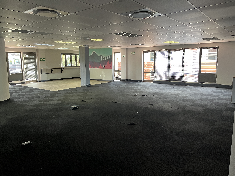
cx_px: 118
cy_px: 88
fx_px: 177
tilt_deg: -8.7
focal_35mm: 26
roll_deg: +0.3
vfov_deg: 53.1
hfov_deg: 67.3
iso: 125
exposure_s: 1/85
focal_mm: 5.1
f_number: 1.6
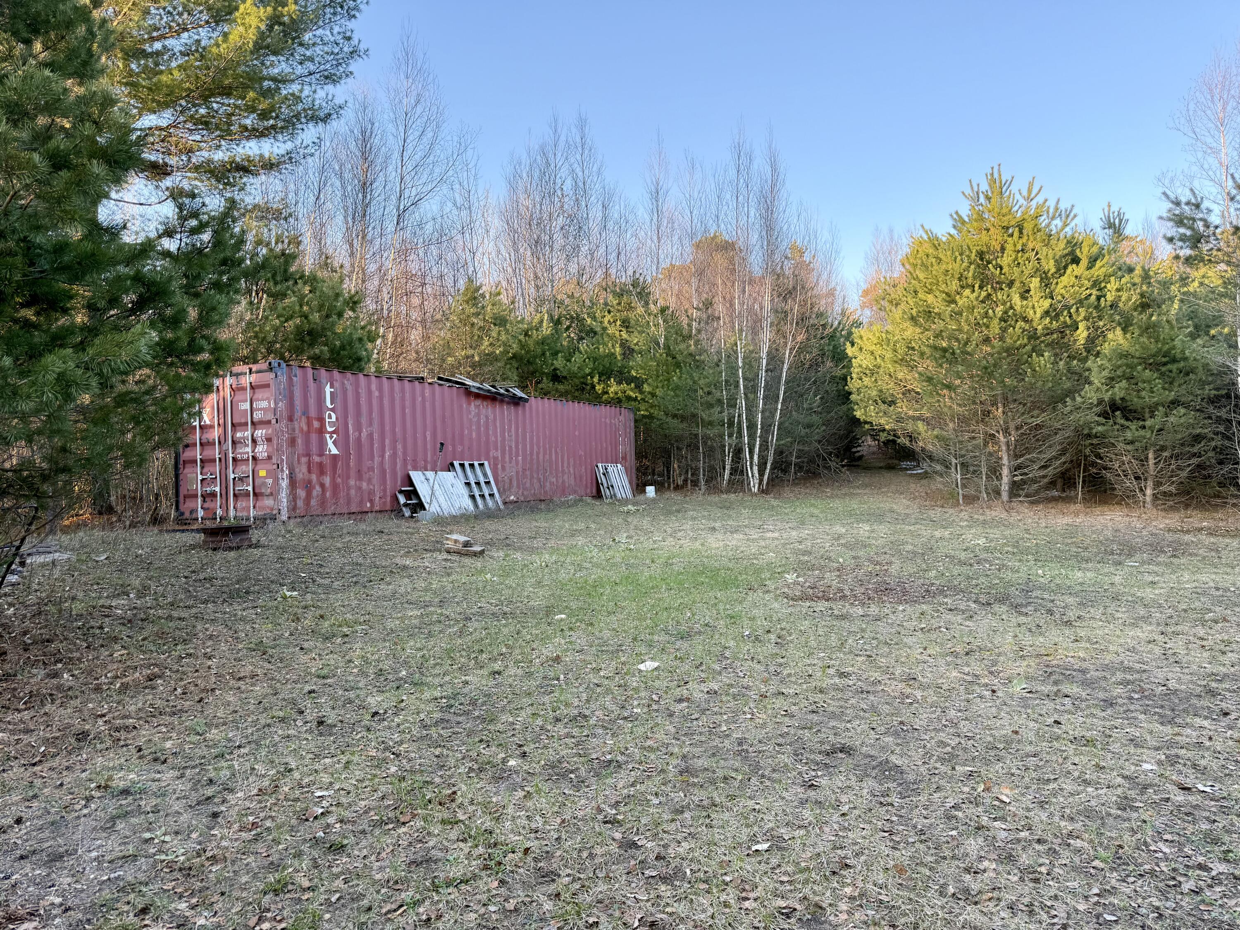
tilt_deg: -0.4
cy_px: 465
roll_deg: +0.9
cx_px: 620
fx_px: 860
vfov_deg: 56.8
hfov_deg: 71.6
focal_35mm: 24
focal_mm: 6.76
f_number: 1.78
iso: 64
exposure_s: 1/181
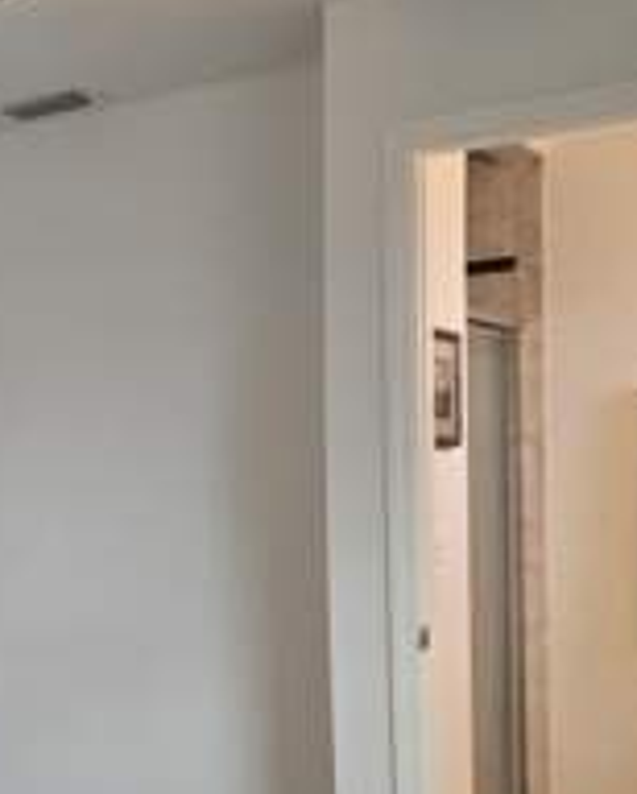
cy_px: 527
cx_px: -194
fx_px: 1318
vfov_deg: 33.3
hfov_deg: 23.9
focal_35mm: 56
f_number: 1.8
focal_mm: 5.4
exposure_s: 1/120
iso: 125
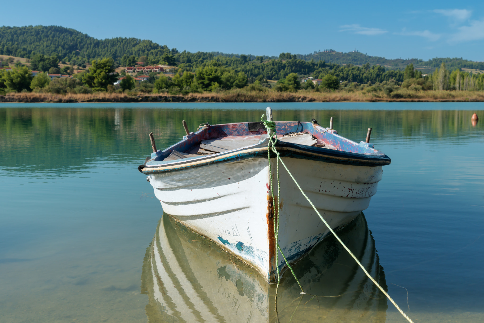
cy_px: 162
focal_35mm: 45
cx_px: 242
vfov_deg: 29.9
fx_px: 605
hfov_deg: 43.6
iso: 100
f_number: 13
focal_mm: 45
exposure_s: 1/250
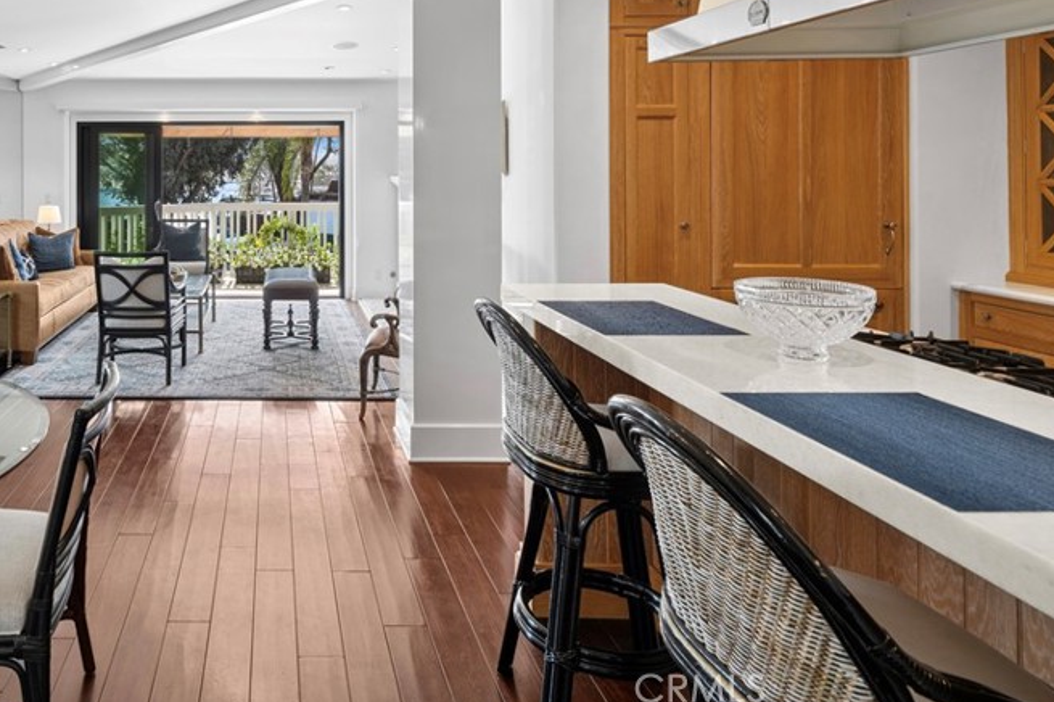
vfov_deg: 48.9
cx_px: 256
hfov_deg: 66.8
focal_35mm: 25
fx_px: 732
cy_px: 163
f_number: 9
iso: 125
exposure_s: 1/13
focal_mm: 16
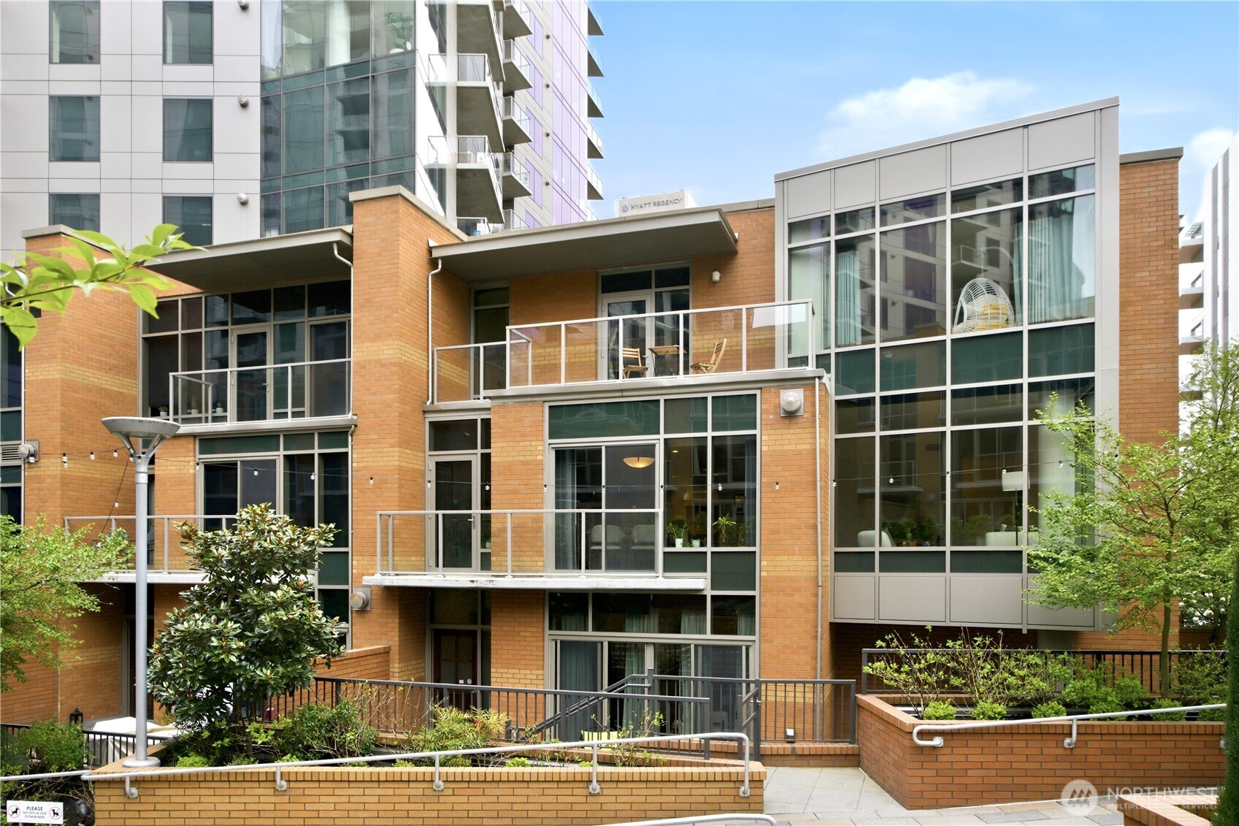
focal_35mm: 23
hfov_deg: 76.1
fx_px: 791
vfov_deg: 55.1
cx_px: 620
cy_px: 413
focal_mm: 23
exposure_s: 1/50
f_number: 9
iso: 400
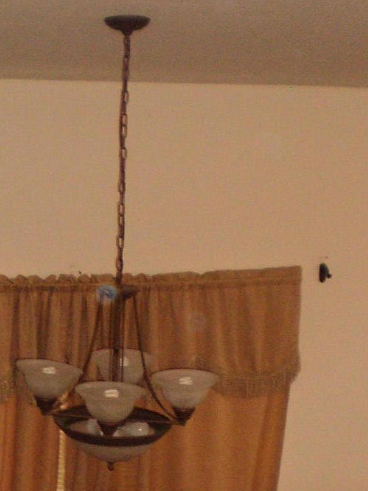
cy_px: 436
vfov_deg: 18.8
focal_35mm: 103
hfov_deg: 14.3
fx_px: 1460
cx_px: 126
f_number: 3.1
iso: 200
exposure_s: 1/30
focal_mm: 6.3
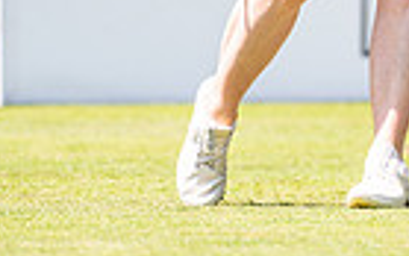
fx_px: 11062
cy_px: -291
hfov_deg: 2.1
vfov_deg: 1.3
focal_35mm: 992
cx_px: 332
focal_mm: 300
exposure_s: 1/1250
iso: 200
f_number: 4.5
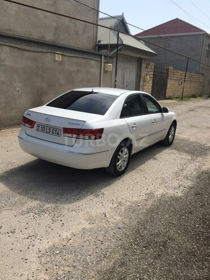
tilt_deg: -14.4
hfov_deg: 48.2
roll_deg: -3.0
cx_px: 105
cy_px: 140
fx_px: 235
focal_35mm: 29
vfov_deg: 61.7
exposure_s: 1/2933
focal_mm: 4.15
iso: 32
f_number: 2.2
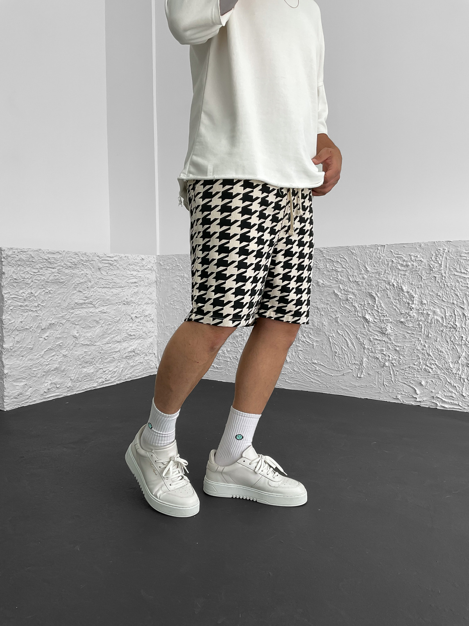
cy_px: 313
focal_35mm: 29
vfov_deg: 61.7
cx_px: 234
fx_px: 524
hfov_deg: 48.2
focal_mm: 3
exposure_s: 1/120
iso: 20
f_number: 1.8
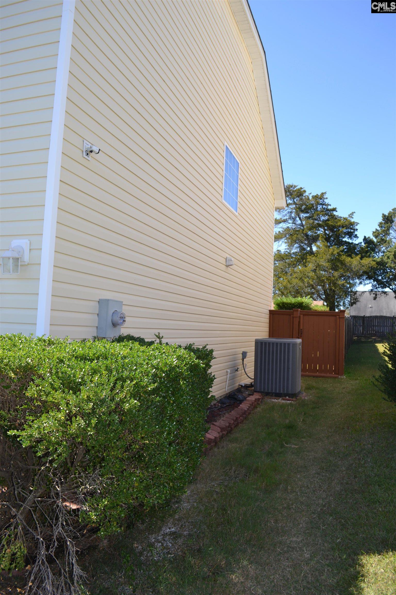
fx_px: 445
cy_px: 298
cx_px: 198
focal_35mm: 27
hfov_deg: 47.9
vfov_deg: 67.4
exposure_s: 1/200
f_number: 5
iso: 100
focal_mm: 18
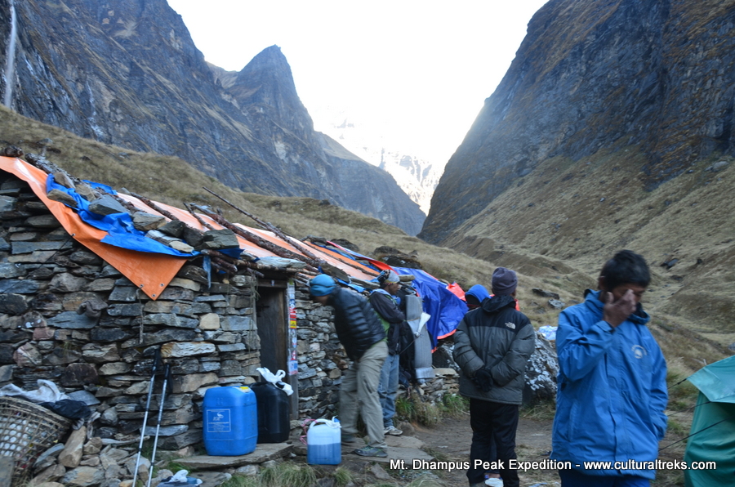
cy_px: 244
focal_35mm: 36
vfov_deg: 36.7
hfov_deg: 53.2
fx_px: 733
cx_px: 368
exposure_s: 1/30
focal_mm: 24
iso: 200
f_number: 7.1
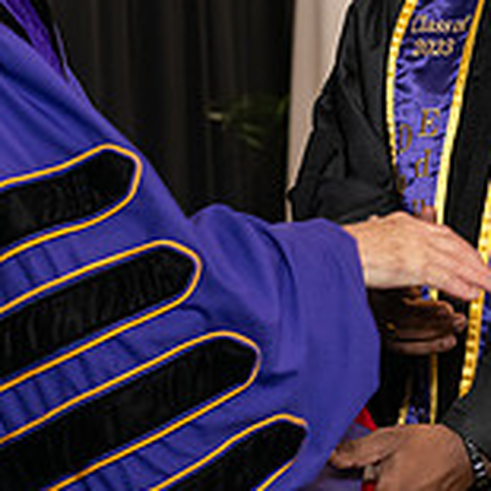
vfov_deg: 7.8
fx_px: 3563
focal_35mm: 222
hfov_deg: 7.9
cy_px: -59
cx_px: 228
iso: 2000
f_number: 5
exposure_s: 1/125
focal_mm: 70
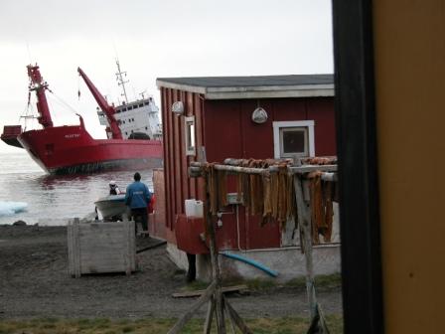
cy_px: 167
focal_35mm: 93
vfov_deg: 15.9
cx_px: 222
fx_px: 1196
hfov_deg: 21.1
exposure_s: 1/112
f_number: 3.6
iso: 100
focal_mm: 23.7
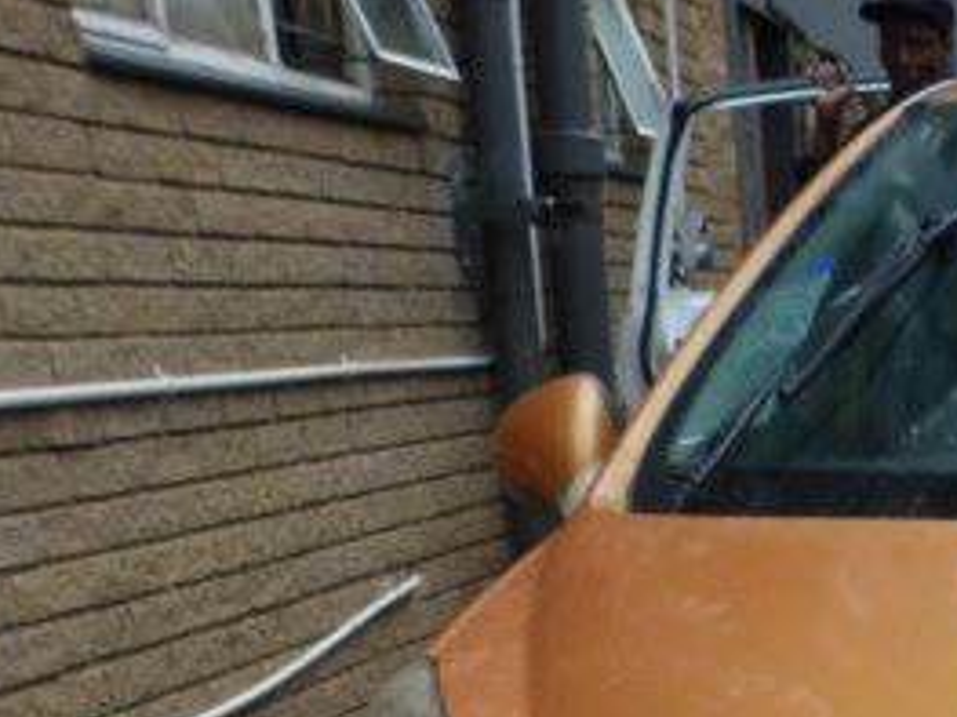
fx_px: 2100
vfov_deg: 17.6
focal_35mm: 76
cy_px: 1030
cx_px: 1415
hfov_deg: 21.7
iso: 80
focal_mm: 4.5
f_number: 3.2
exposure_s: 1/100
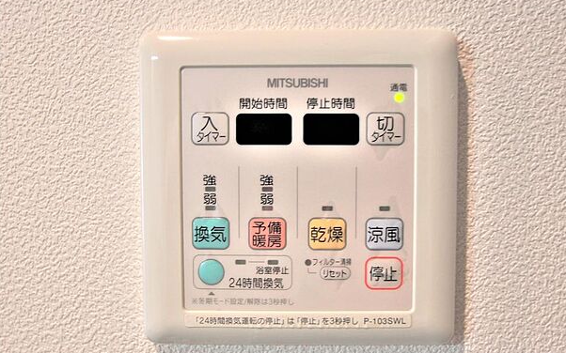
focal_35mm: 39
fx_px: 601
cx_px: 298
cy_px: 176
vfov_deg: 32.8
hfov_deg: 50.4
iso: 320
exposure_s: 1/40
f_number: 4.5
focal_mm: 24
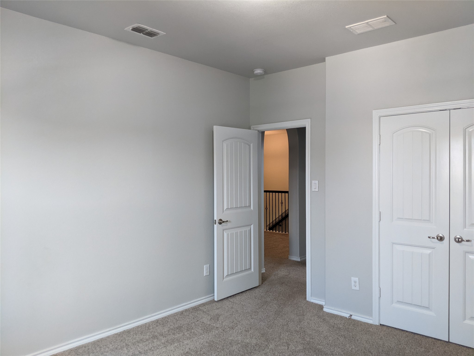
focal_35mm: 27
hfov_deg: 65.3
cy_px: 178
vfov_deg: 51.4
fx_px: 370
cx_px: 237
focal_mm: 4.44
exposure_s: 1/120
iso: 252
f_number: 1.8
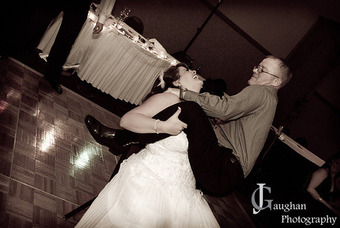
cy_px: 114
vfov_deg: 33.1
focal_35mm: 40
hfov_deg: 47.9
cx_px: 170
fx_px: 383
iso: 640
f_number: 2.8
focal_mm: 27
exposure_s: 1/60
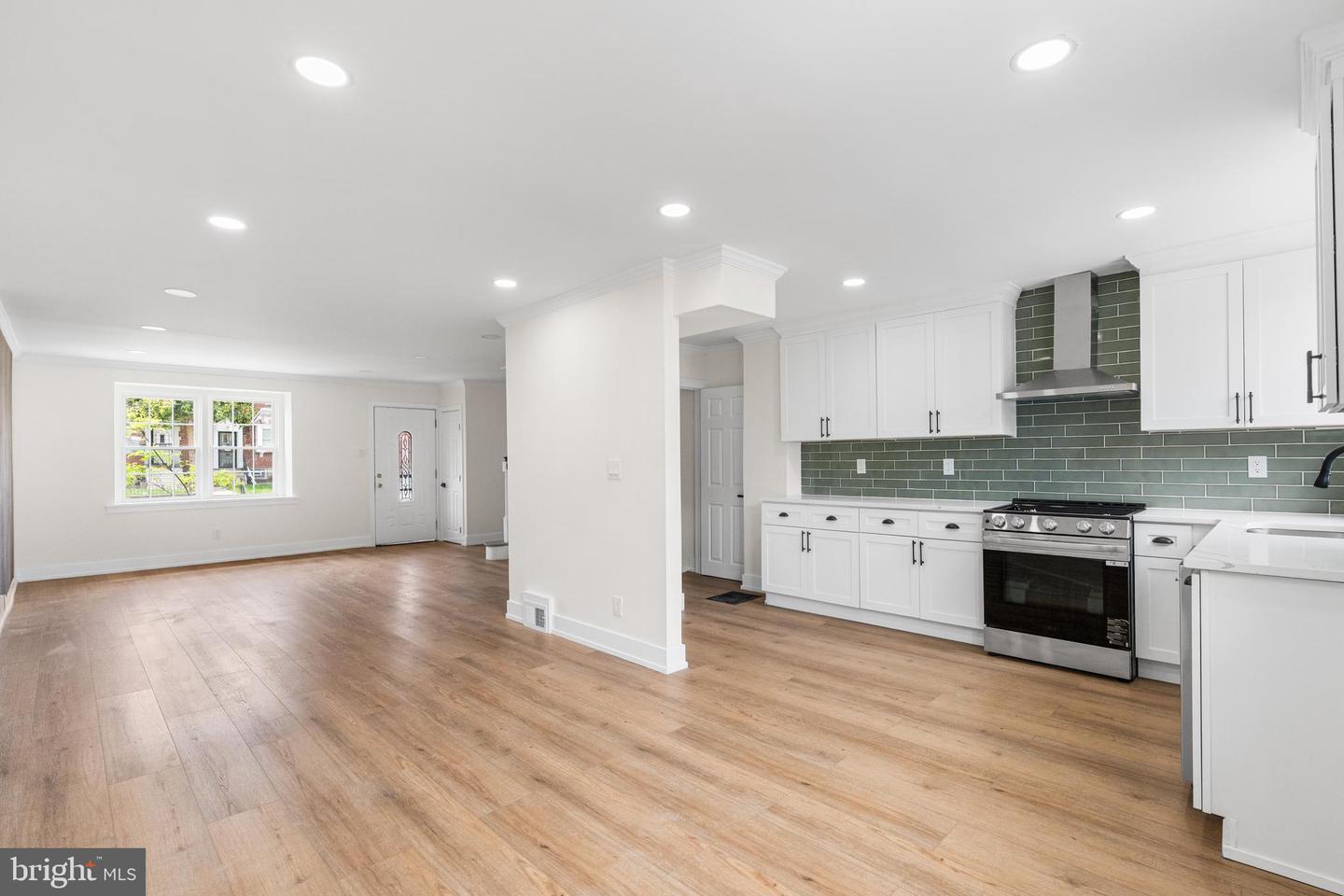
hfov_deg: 96.7
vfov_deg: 73.7
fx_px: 597
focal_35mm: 16
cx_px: 672
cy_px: 448
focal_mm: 16
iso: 1250
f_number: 9
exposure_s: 1/13
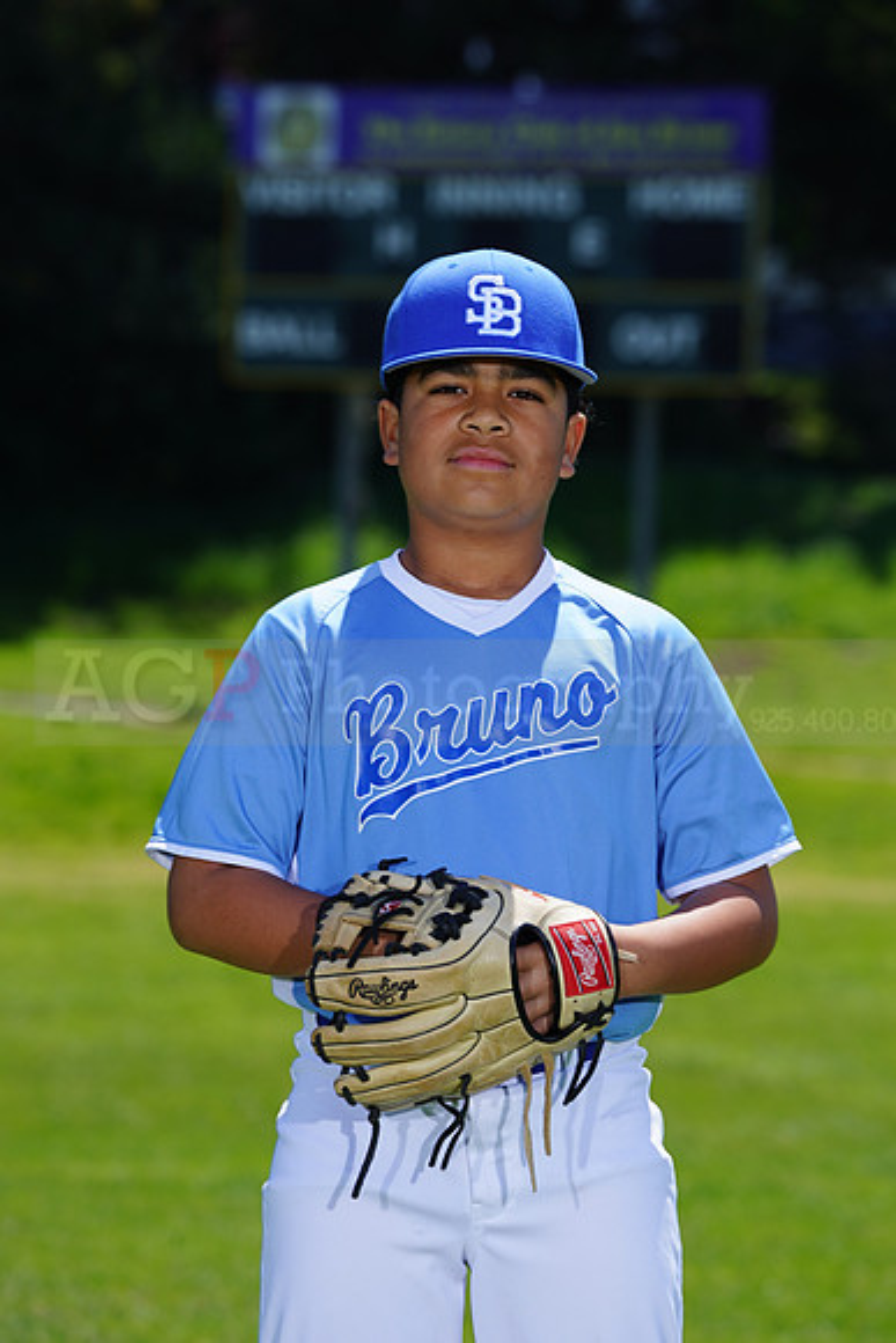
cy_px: 672
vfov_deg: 8.9
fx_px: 8655
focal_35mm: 232
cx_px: 448
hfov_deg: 5.9
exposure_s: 1/250
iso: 100
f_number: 8
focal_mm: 232
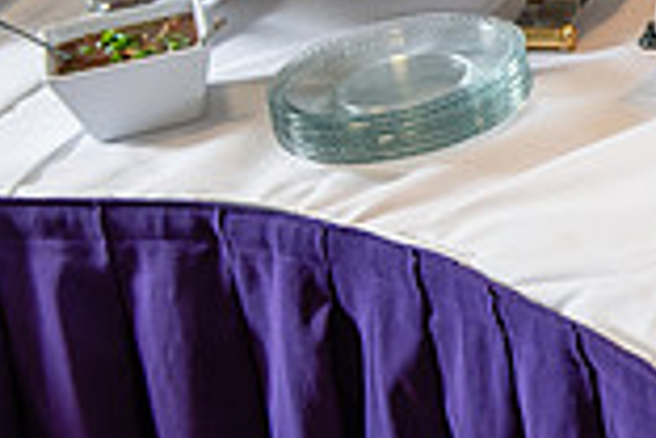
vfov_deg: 10.5
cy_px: 112
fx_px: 2369
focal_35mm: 130
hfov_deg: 14.2
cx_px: 1131
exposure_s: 1/125
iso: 500
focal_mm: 35
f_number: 4
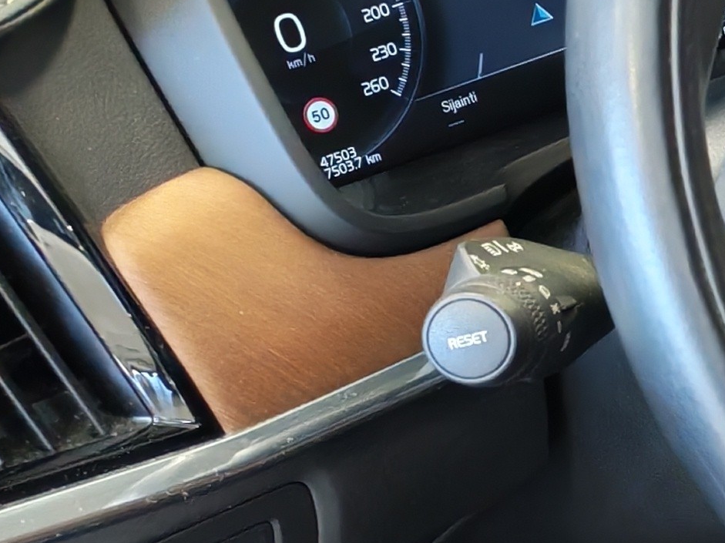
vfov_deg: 10.9
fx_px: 2826
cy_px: 472
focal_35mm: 135
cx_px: 1559
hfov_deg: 12.4
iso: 1600
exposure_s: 1/50
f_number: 1.9
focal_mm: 6.12
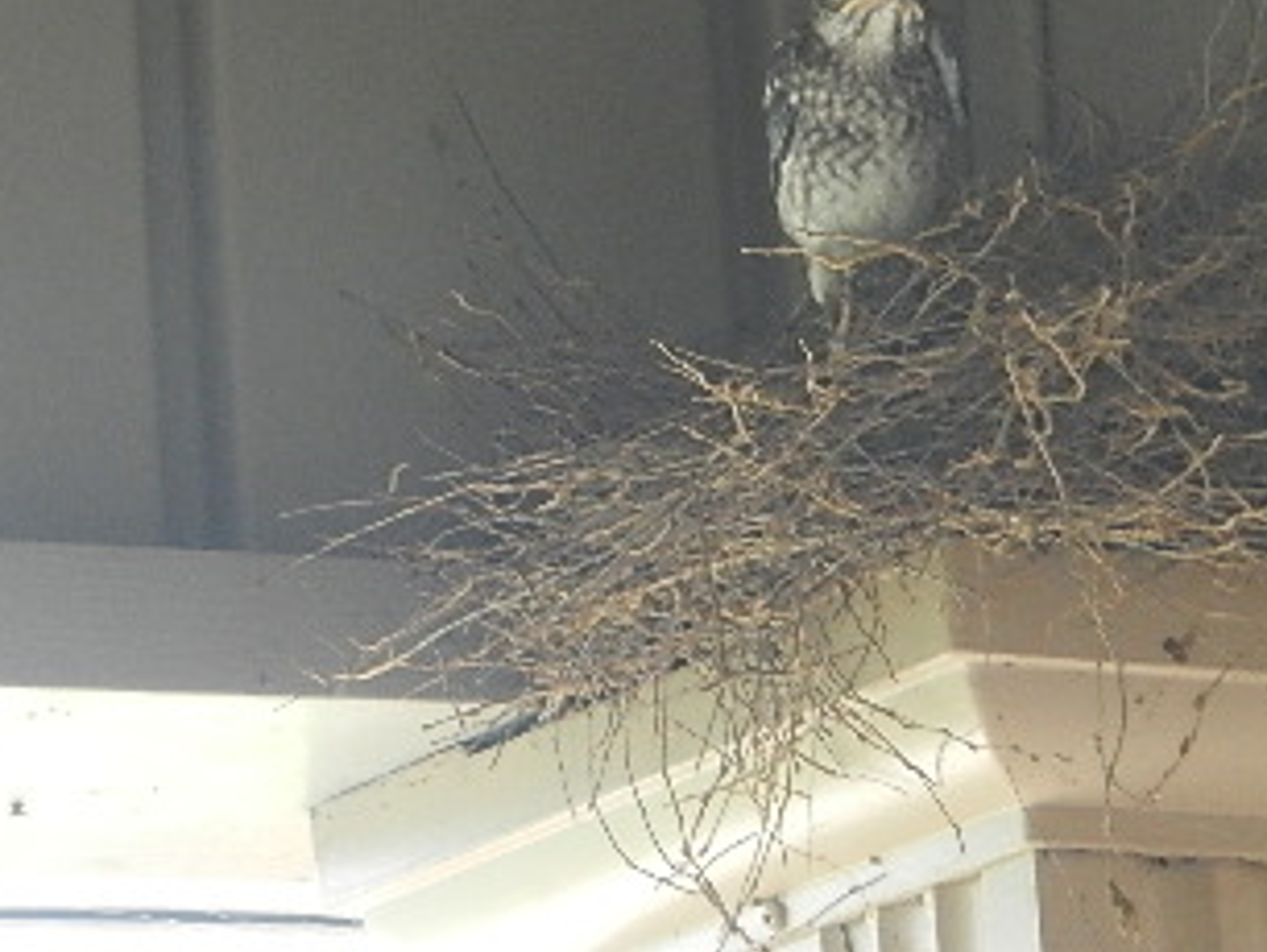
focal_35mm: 301
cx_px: 1163
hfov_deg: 6.6
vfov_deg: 4.9
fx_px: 11026
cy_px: 257
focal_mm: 25.9
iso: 640
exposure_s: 1/160
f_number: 5.2
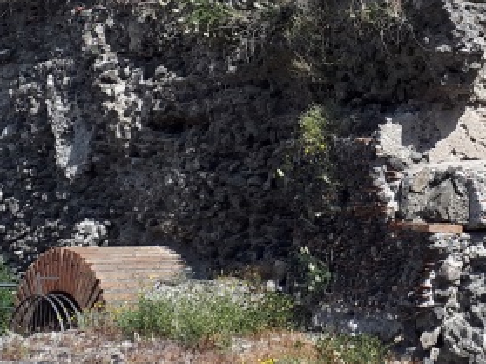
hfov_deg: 19.8
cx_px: 326
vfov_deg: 14.7
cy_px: -3
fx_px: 1389
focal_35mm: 99
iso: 40
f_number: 1.9
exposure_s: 1/1312
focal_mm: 3.6
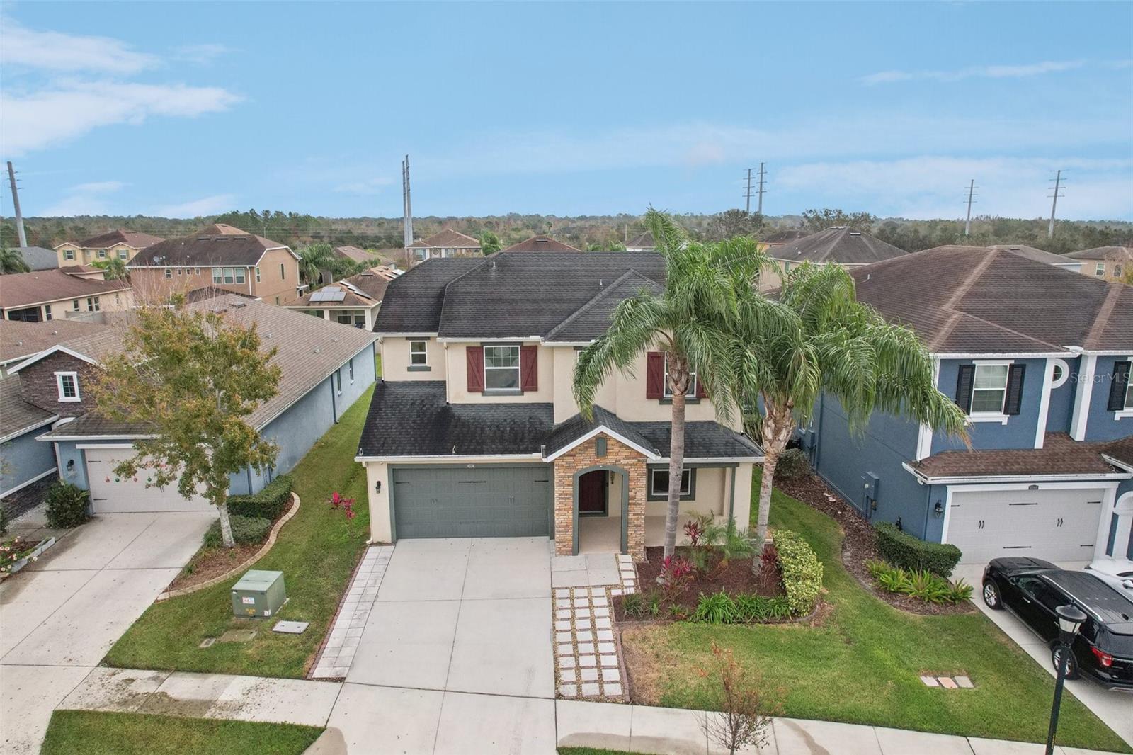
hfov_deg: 78.6
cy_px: 378
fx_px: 692
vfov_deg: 57.2
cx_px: 566
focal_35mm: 22
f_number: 2.8
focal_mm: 8.4
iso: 400
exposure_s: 1/500
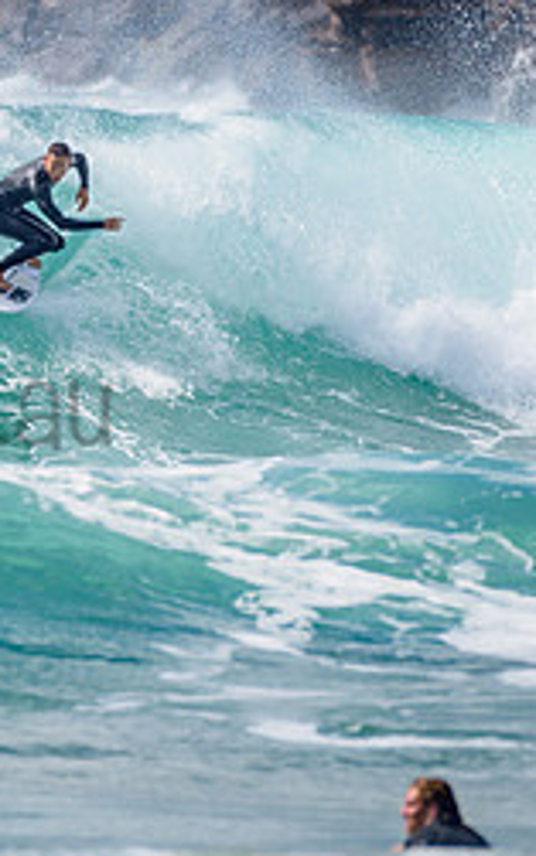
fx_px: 33684
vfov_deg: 1.5
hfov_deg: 0.9
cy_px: 300
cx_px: -25
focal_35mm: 1442
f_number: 5.6
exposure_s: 1/2000
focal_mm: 500
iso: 110
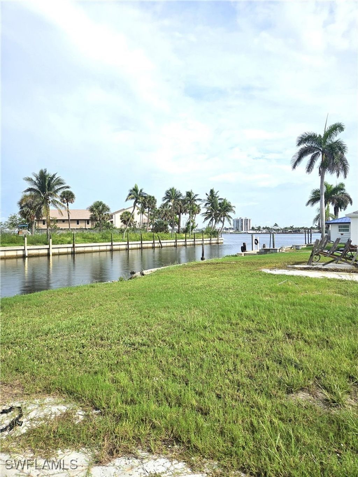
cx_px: 179
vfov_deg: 73.9
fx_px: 317
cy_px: 238
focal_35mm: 23
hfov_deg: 58.9
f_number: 1.8
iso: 25
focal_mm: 5.4
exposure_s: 1/3697
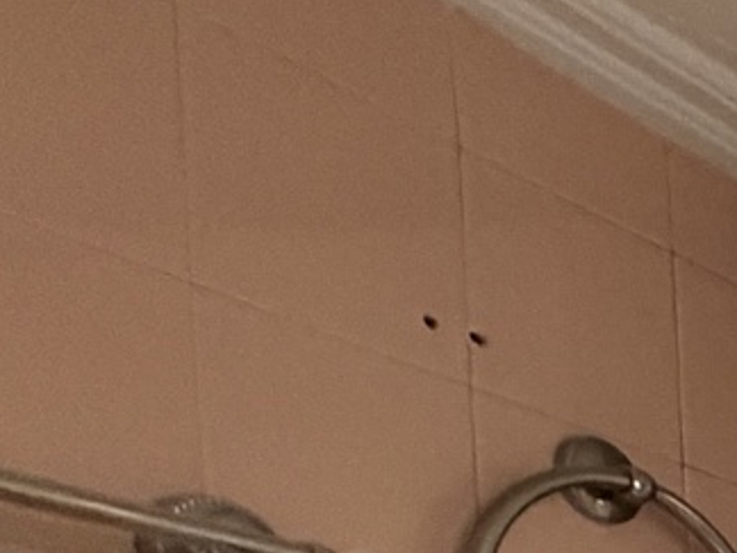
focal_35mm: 83
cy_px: 1104
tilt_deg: -0.9
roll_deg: +1.8
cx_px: 2179
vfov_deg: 14.7
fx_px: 1767
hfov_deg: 11.7
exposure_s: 1/50
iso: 320
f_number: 2.2
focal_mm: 2.22
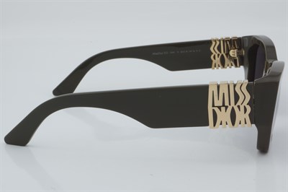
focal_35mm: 75
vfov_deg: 18.2
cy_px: 96
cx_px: 144
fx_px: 599
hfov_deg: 27.0
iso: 100
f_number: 29
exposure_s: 1/4
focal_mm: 50
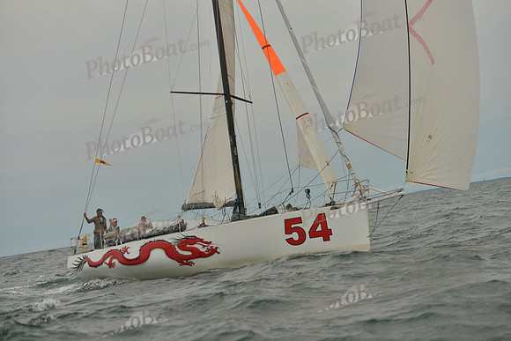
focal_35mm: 70
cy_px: 170
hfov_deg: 28.8
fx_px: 994
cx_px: 256
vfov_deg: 19.5
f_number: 4.5
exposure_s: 1/1250
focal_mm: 70
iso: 400
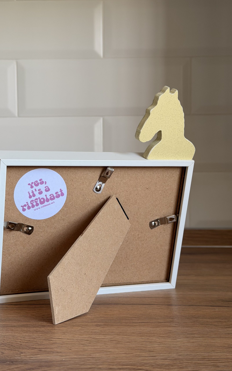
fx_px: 516
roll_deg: +0.4
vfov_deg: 39.6
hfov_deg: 25.3
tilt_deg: -1.7
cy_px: 185
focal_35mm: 51
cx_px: 99
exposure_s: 1/121
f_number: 1.78
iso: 80
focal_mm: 6.76
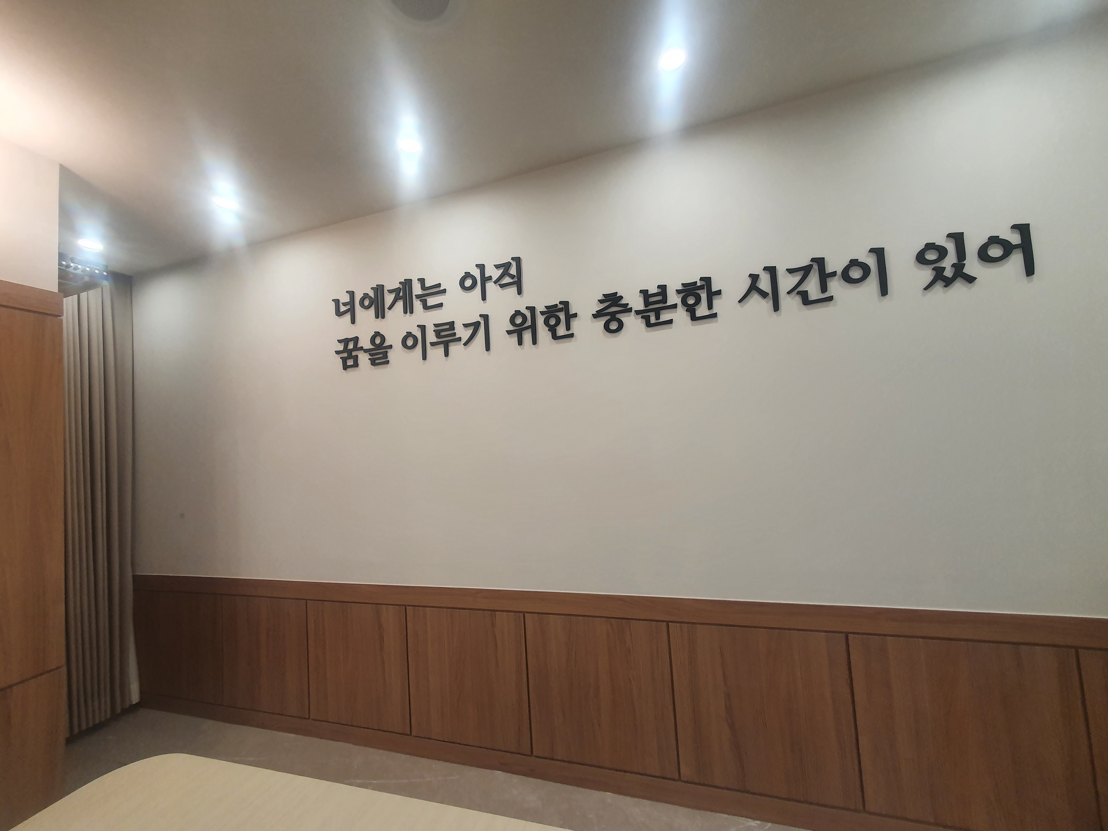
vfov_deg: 89.9
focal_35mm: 13
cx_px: 554
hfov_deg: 106.2
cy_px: 416
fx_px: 416
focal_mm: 1.8
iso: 125
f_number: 2.2
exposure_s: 1/60
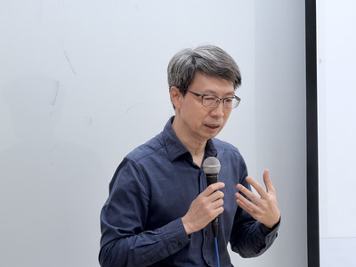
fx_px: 2057
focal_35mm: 200
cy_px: 134
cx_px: 178
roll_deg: +0.8
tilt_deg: +0.7
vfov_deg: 7.4
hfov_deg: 9.9
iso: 200
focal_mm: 16.89
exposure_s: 1/120
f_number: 2.8
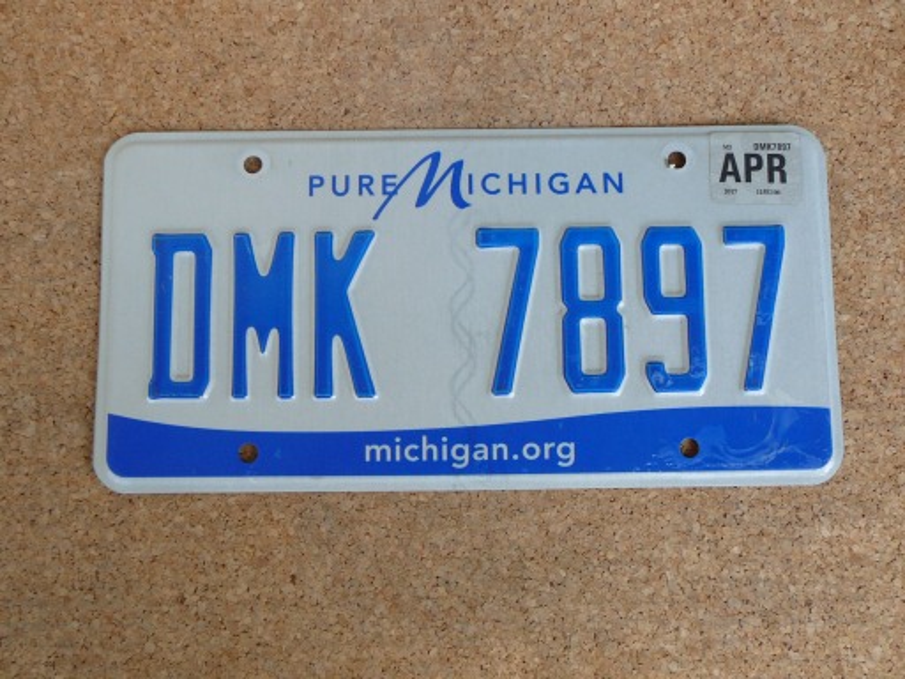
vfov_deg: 33.6
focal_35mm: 43
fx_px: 1124
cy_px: 340
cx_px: 452
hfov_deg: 43.9
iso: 80
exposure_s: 1/320
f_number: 3.2
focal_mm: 6.4
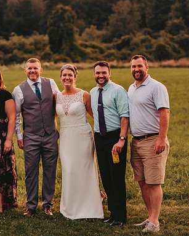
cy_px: 118
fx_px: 853
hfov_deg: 12.6
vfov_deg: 15.8
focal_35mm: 122
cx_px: 41
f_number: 2.8
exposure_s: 1/100
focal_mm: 86
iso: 640
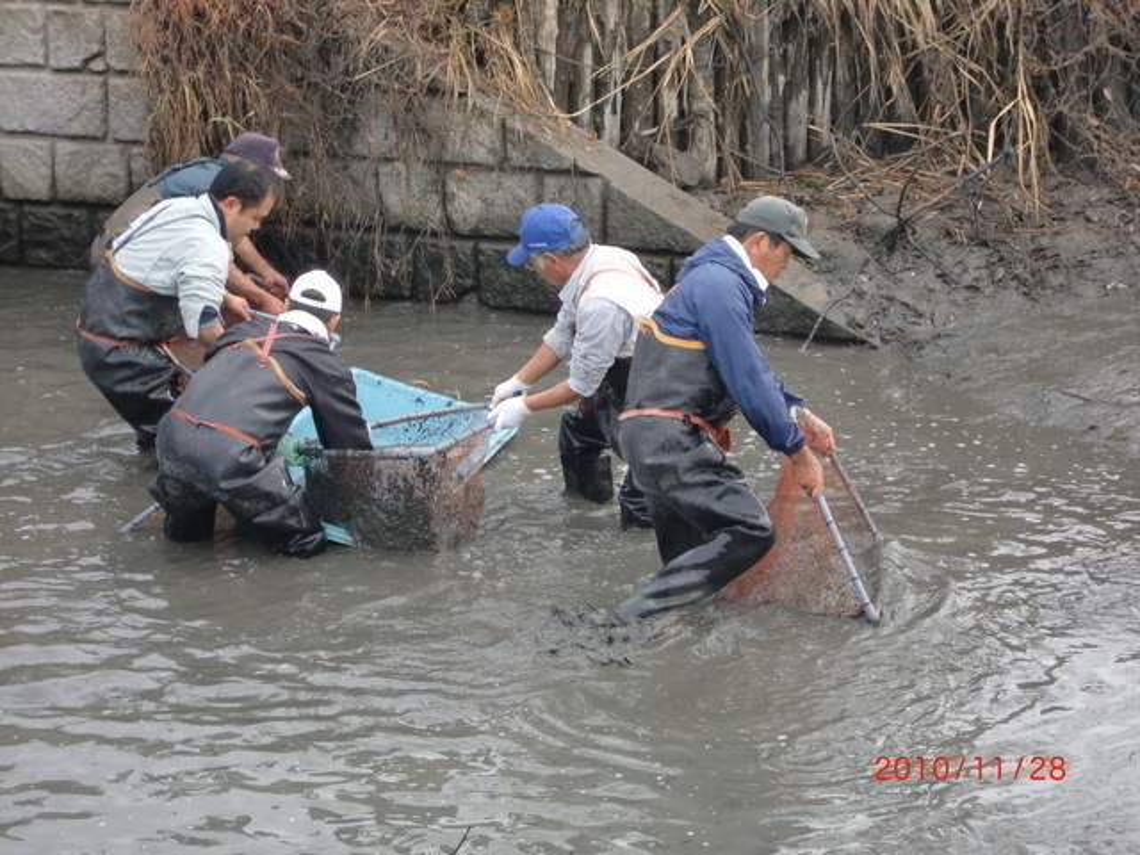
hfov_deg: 17.6
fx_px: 3688
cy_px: 428
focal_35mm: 112
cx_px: 570
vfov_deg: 13.2
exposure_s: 1/100
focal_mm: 19.6
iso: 160
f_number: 5.8
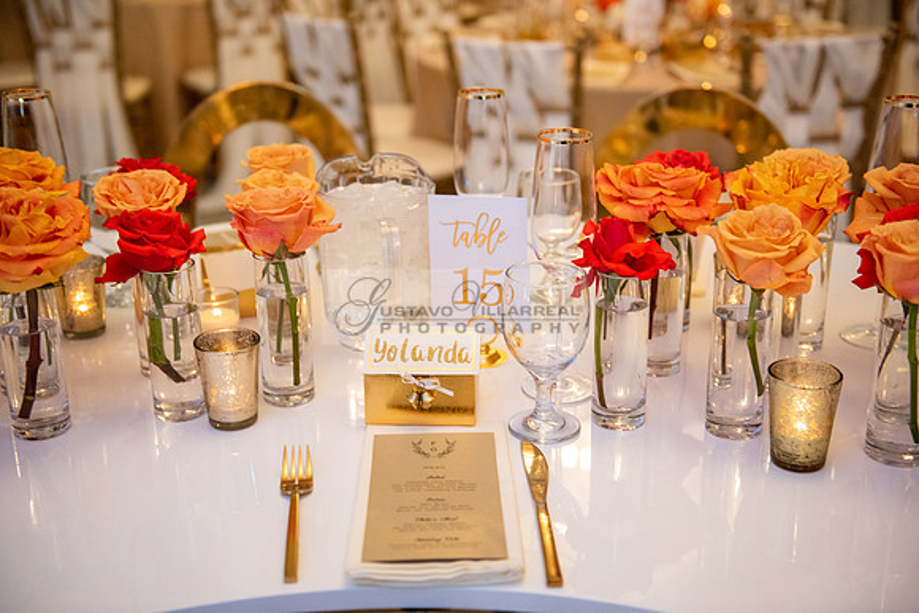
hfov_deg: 41.1
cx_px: 460
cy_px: 306
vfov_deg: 28.1
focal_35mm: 48
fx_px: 1226
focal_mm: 48
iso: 1600
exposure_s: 1/125
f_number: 3.2
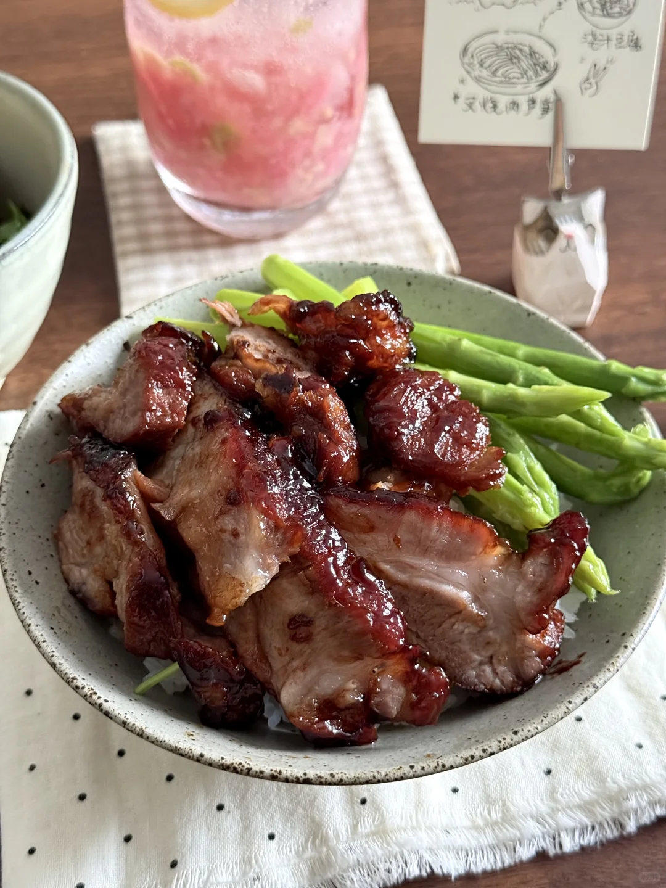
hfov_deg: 30.3
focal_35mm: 48
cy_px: 444
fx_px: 1231
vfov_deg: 39.7
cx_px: 333
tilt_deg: -47.5
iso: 800
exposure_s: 1/30
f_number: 1.78
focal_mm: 6.76
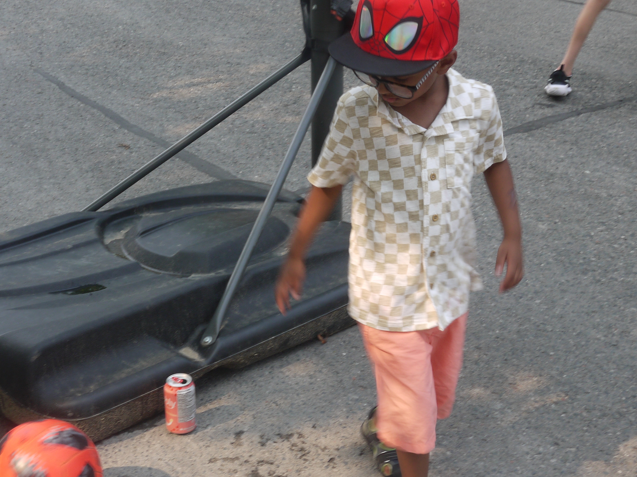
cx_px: 235
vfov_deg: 22.6
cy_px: 248
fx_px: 1196
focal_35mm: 65
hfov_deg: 29.7
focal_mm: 20
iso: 125
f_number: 14
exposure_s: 1/30
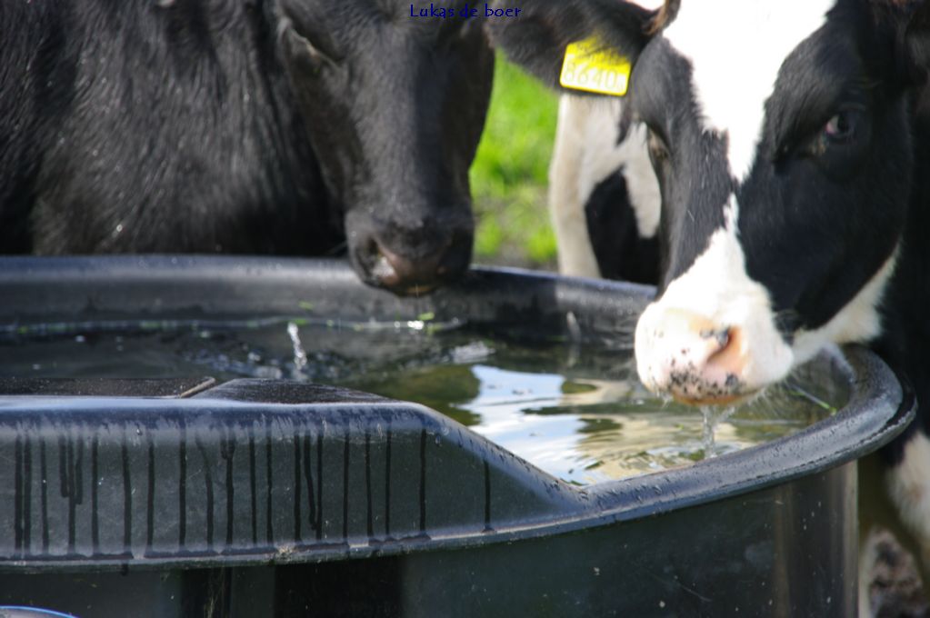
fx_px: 5149
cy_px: 309
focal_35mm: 200
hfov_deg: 10.3
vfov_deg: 6.9
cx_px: 465
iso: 200
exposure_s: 1/125
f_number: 5.6
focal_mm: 133
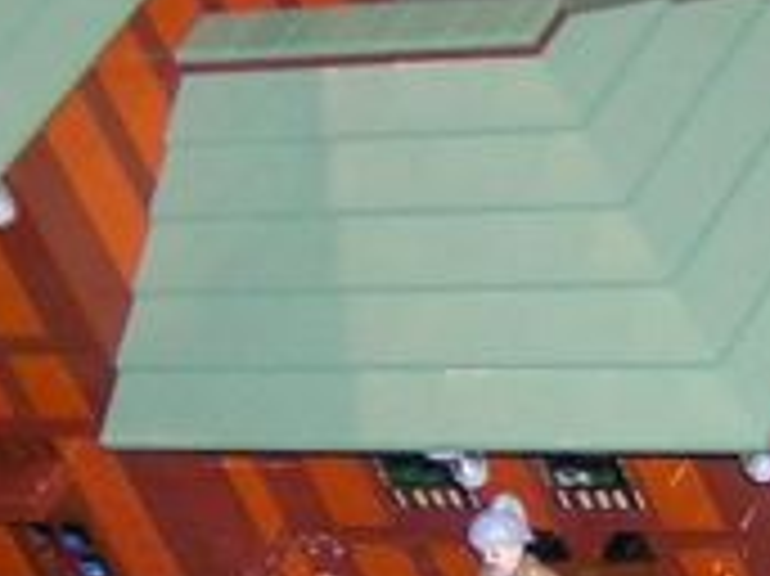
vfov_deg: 6.7
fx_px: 4890
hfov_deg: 9.0
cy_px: 288
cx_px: 698
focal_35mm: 220
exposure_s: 1/60.1
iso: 154
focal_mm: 6.1
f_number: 2.9
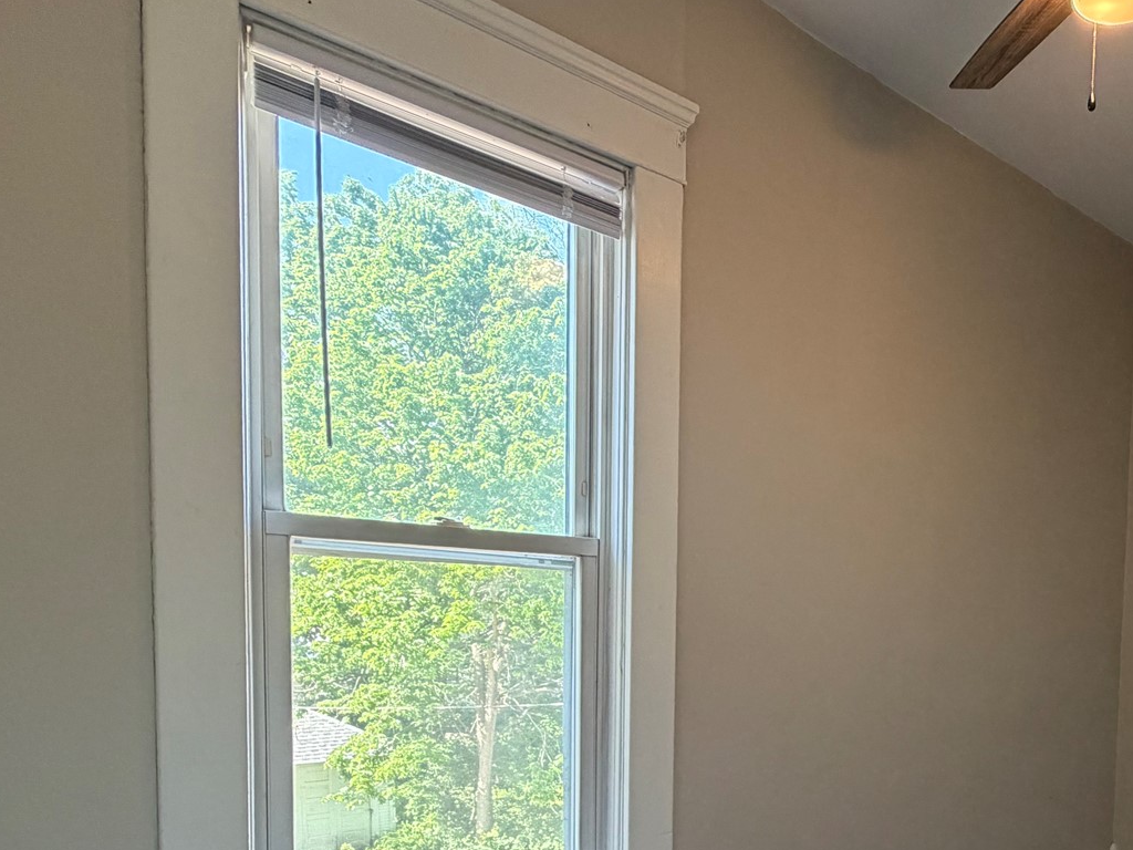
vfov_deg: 47.1
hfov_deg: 58.5
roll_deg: -1.4
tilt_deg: -4.3
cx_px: 909
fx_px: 916
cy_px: 680
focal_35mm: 28
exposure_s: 1/60
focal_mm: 2.22
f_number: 2.2
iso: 250
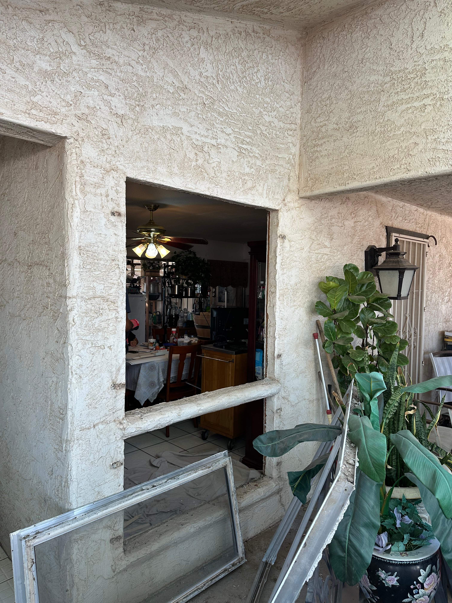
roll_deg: -1.4
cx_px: 226
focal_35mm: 24
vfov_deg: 71.6
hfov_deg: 56.8
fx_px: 418
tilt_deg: -2.3
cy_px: 302
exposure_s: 1/384
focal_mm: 6.86
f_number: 1.78
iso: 80
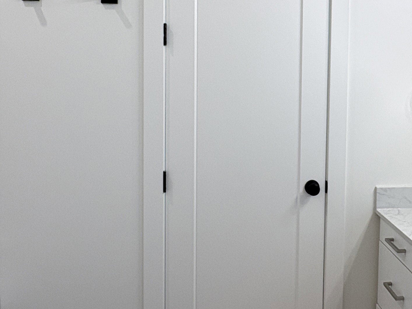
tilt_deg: -3.1
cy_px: 99
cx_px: 285
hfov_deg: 45.9
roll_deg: -0.3
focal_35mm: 40
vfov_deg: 35.5
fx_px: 476
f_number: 2.2
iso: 200
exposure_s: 1/120
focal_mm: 2.22
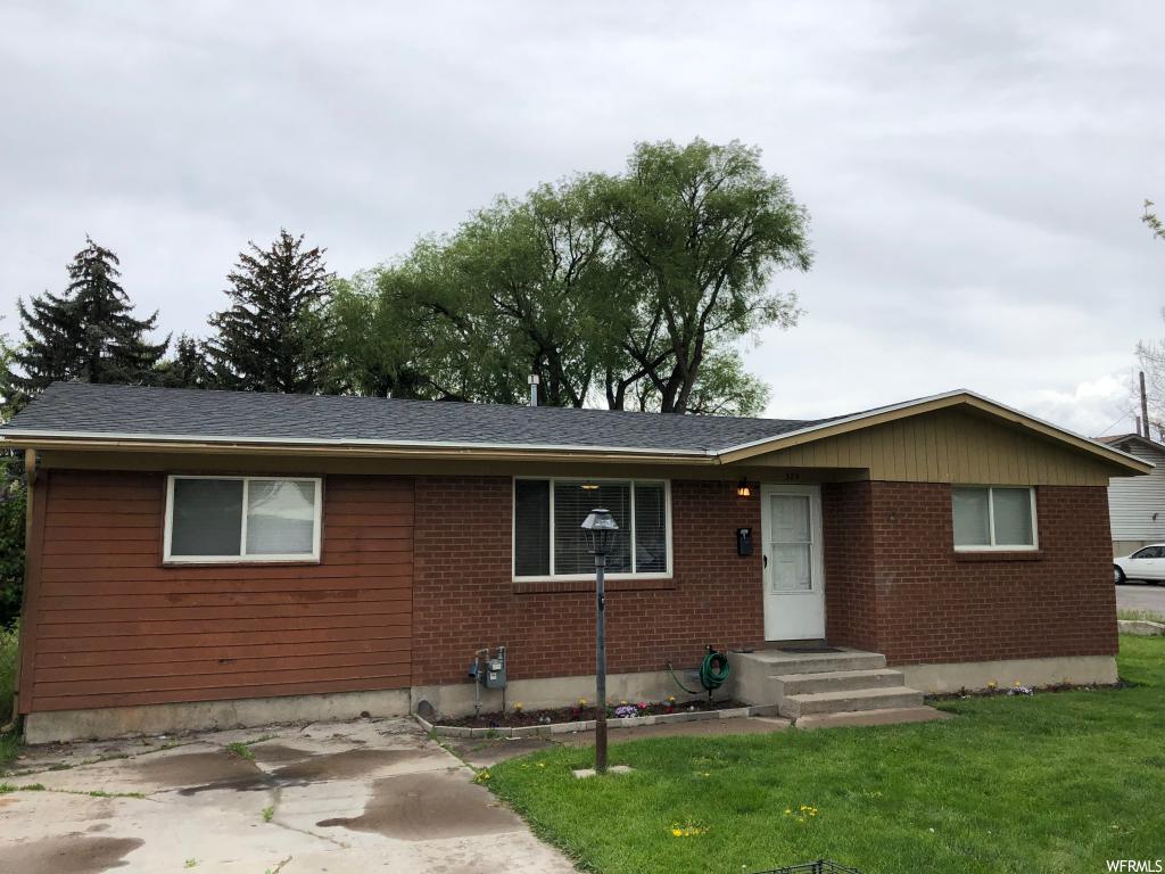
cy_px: 437
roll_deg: +0.2
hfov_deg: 63.4
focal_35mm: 28
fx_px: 942
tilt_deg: +7.3
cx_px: 582
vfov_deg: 49.7
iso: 20
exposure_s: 1/2000
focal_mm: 3.99
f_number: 1.8
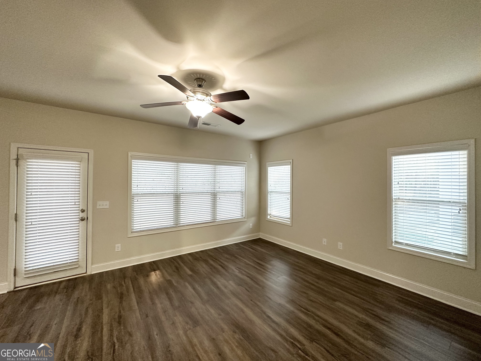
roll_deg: -0.6
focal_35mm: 14
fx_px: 195
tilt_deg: +1.3
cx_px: 240
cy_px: 180
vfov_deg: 85.7
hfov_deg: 102.1
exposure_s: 1/120
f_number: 2.2
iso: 250
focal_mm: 2.22
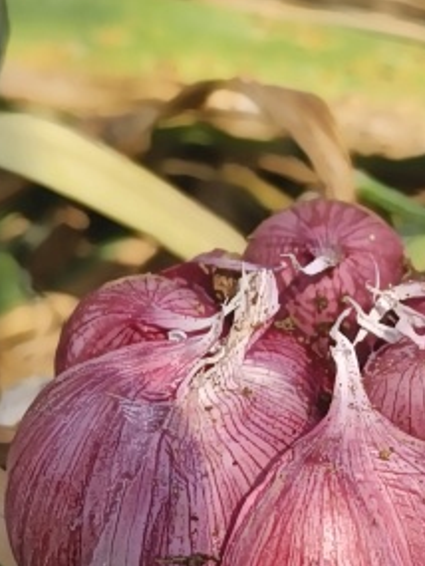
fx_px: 1407
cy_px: 356
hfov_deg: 17.1
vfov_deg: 22.7
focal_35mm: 86
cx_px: 280
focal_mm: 5.5
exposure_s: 1/597
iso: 100
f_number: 1.75
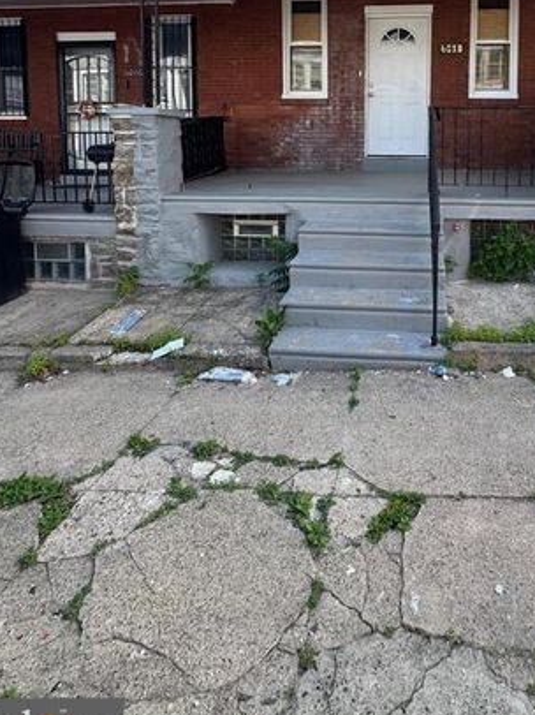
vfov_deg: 68.8
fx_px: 474
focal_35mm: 23
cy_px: 173
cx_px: 373
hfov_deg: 57.0
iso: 40
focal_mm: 2.22
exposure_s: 1/438
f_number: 2.2
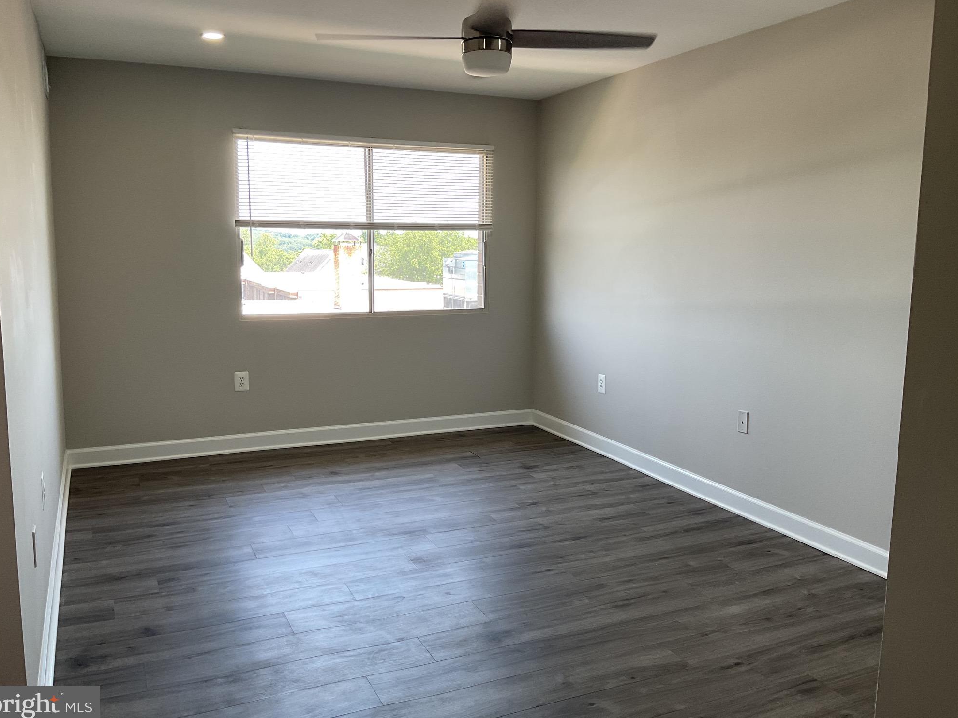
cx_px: 475
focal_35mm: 30
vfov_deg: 46.8
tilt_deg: -8.9
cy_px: 354
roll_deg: +0.0
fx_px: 830
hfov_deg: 60.0
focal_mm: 3
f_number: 1.8
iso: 50
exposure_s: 1/120
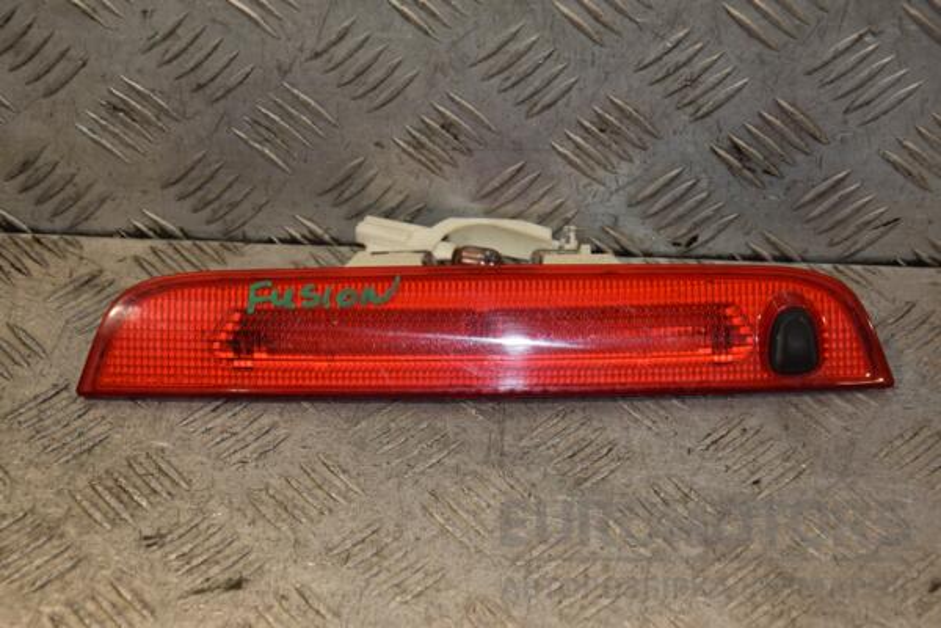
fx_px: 2431
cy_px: 314
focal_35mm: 93
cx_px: 470
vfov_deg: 14.7
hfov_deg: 21.9
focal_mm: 62
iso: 800
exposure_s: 1/200
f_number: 5.6
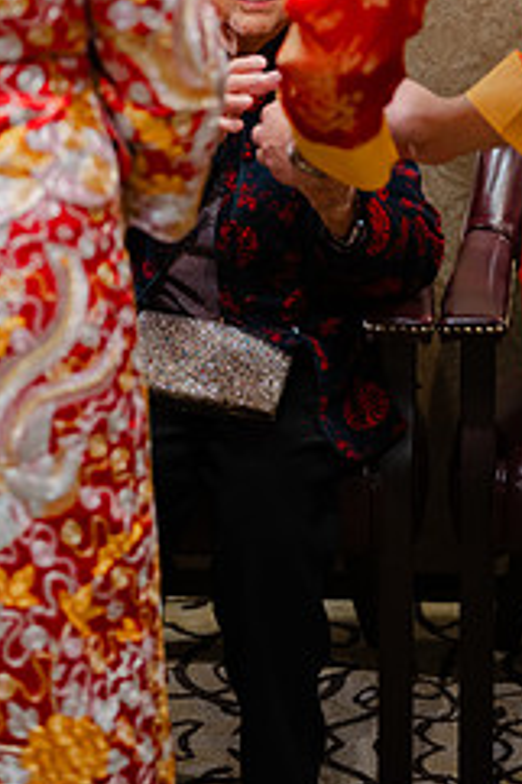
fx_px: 2025
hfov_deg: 14.7
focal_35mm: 93
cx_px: 243
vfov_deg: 21.6
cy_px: 133
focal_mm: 50
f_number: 1.8
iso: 640
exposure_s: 1/125
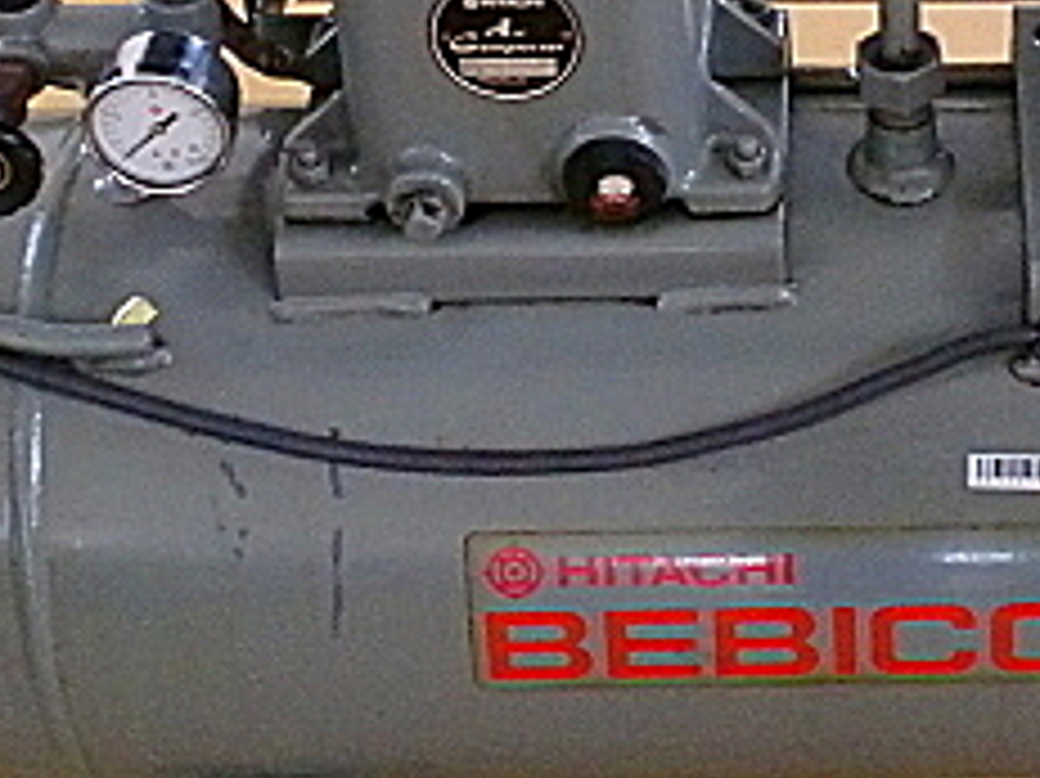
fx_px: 2913
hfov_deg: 20.0
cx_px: 851
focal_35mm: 97
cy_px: 202
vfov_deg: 15.2
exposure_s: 1/60
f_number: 3.1
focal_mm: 6.3
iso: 500
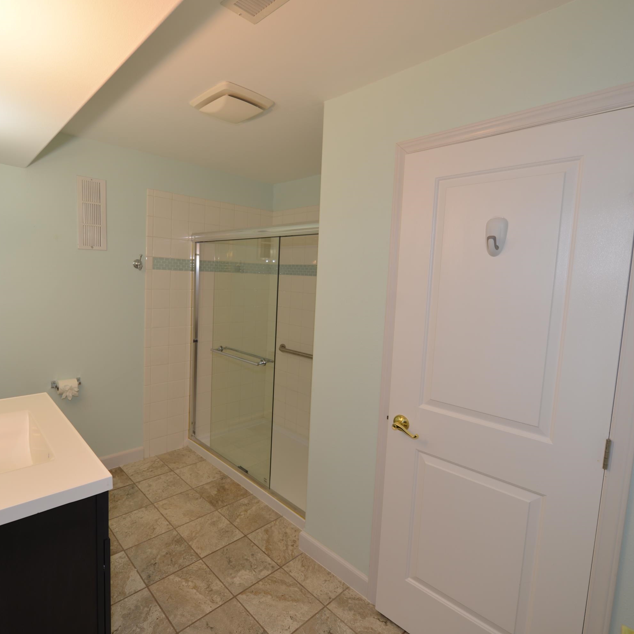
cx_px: 266
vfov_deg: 80.7
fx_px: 373
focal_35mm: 18
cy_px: 314
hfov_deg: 80.1
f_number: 4
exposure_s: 1/60
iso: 220
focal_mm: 14
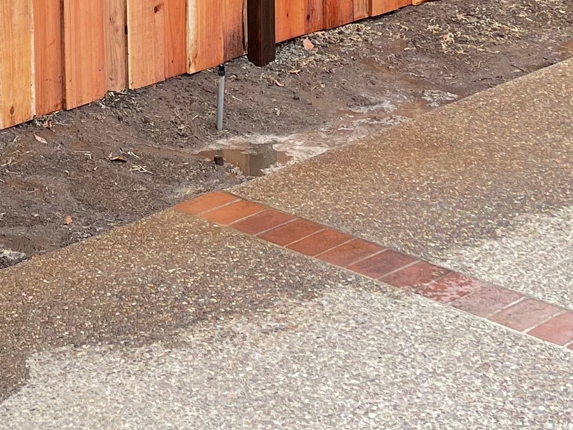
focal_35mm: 94
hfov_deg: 20.3
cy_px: -232
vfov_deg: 14.6
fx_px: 1556
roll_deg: +2.0
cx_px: 10
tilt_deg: -6.2
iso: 32
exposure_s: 1/791
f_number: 1.6
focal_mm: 5.1
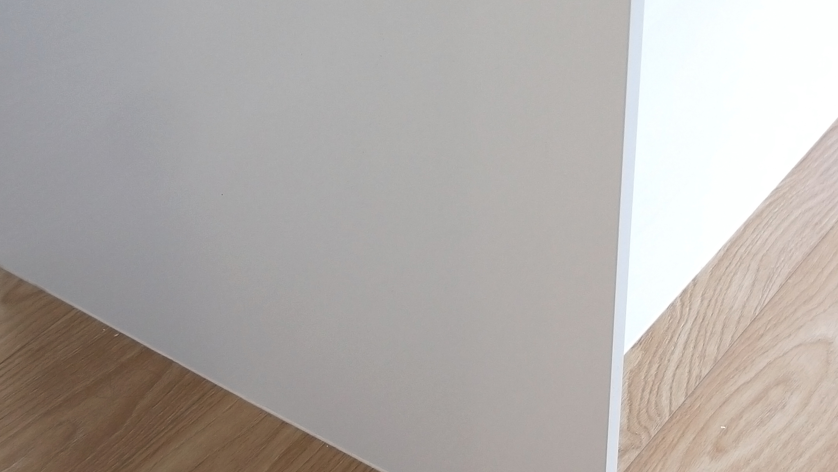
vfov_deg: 16.8
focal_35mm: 72
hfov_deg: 29.3
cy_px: 233
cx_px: 504
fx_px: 1600
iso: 200
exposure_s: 1/160
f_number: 4
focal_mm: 18
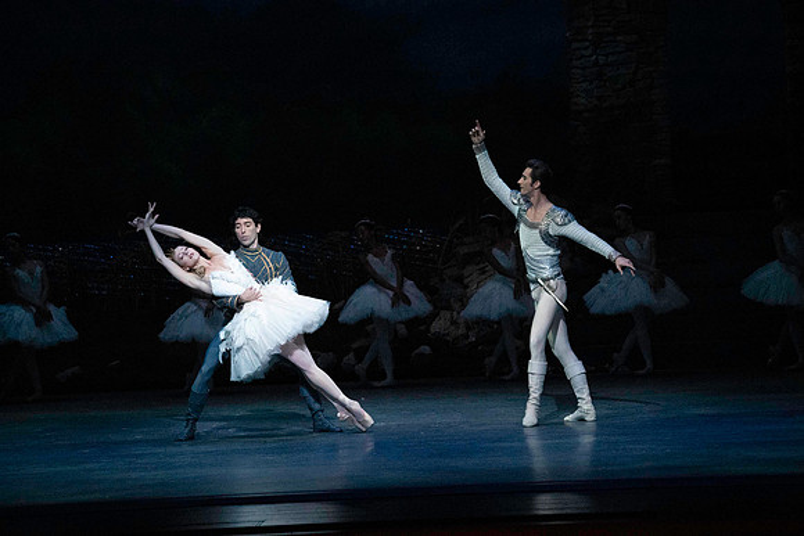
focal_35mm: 167
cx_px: 402
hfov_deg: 12.3
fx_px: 3730
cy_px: 268
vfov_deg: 8.2
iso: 25600
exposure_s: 1/400
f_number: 5
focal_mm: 167
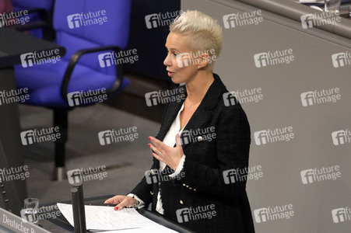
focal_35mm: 380
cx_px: 176
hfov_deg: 5.4
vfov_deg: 3.6
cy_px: 116
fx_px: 3702
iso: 10000
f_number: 5.6
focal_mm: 380
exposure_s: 1/320
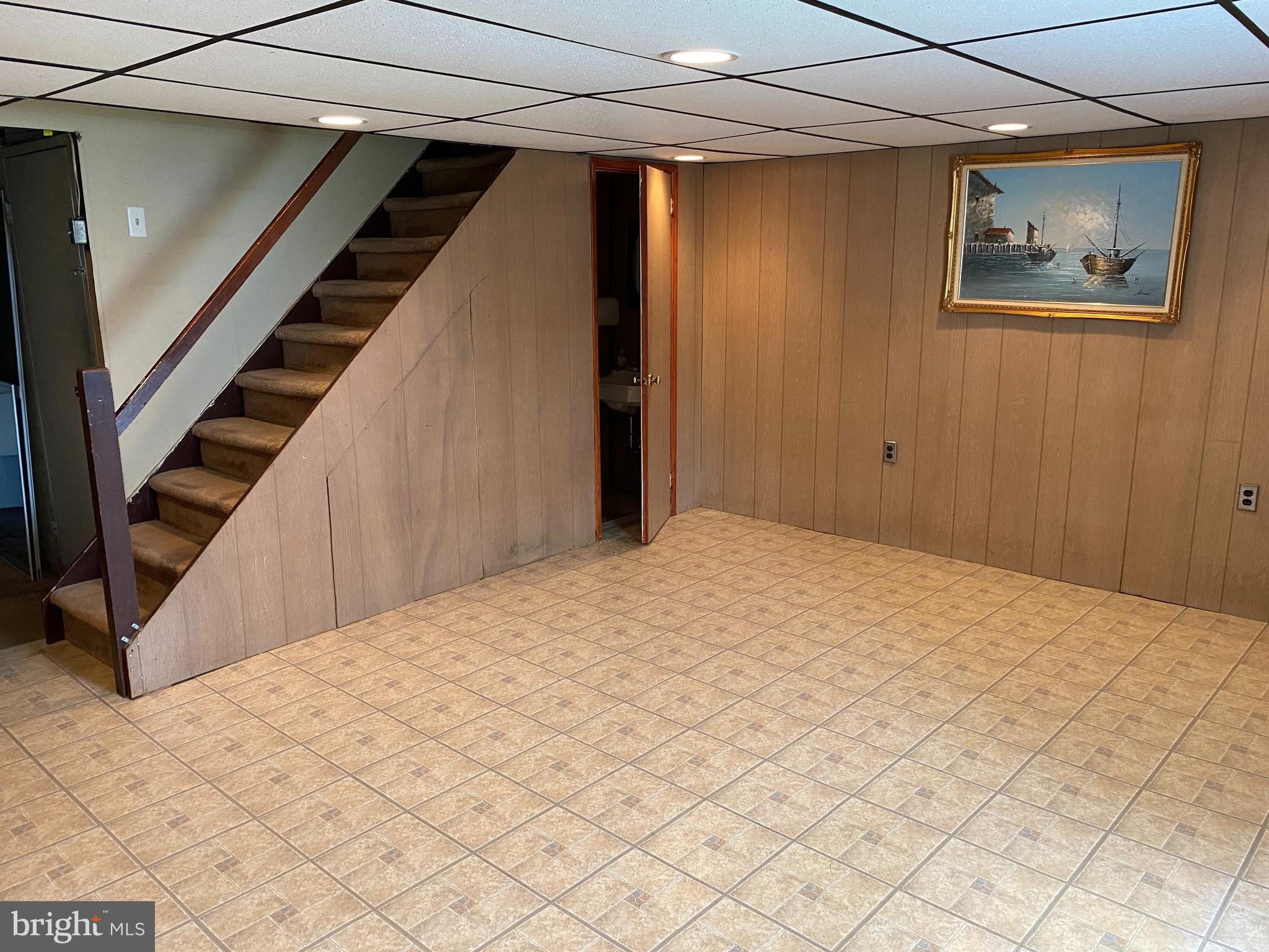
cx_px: 634
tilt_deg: -13.5
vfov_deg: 53.1
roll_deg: +0.7
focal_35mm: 26
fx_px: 953
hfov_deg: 67.3
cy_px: 476
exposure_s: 1/60
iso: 200
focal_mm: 4.25
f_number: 1.8
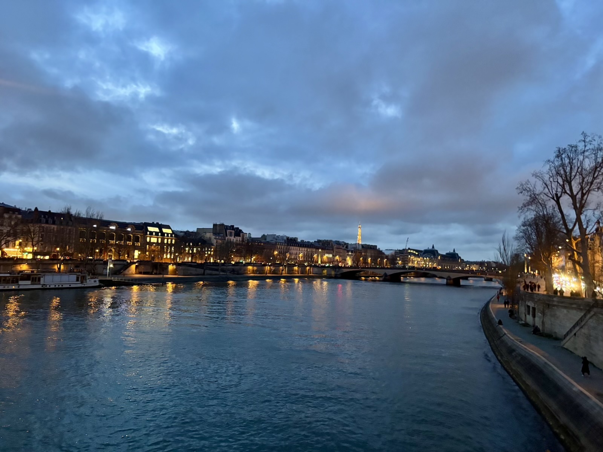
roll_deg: -1.6
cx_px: 302
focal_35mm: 26
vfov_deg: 53.1
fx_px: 453
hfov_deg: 67.3
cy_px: 226
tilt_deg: +3.8
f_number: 1.6
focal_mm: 5.96
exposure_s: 1/37
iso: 640
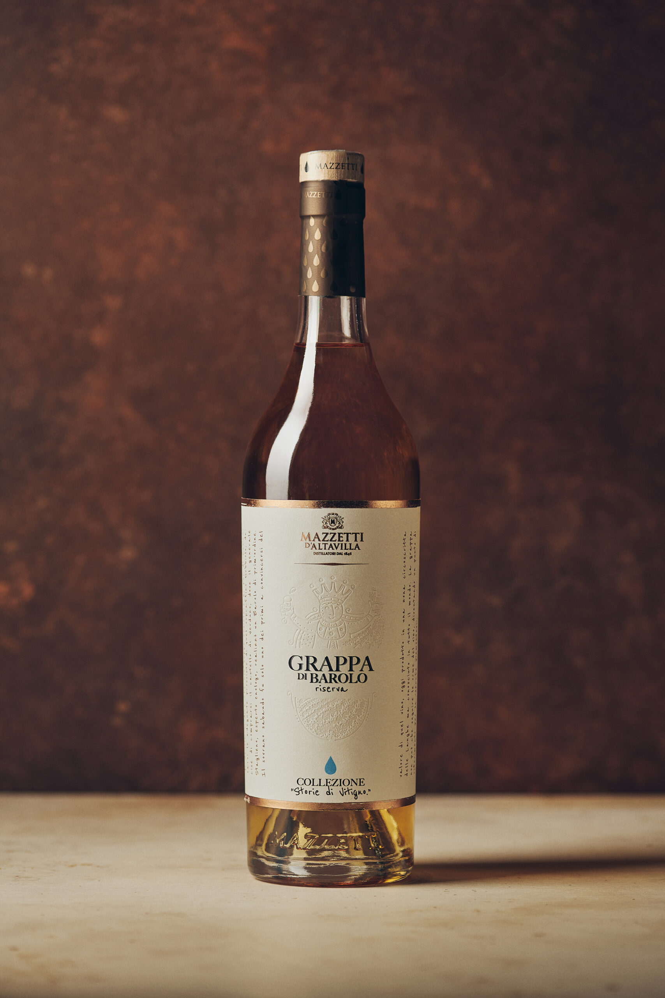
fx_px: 2909
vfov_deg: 19.5
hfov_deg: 13.0
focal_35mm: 105
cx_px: 332
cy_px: 499
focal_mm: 105
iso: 64
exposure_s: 1/160
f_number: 6.3
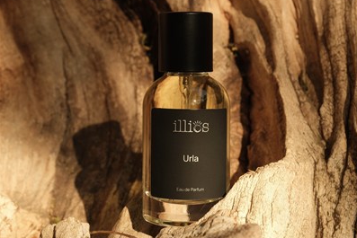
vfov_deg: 21.9
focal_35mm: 62
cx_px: 178
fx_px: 615
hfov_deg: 32.4
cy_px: 127
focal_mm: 27.1
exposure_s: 1/240
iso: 125
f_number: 5.6
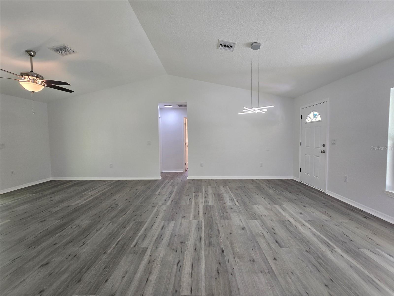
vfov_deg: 89.9
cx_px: 197
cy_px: 148
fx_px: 148
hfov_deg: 106.2
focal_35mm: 13
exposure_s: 1/60
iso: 80
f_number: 2.2
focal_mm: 2.2
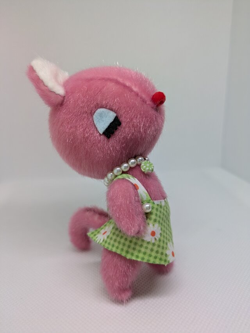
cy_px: 166
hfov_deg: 54.9
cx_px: 125
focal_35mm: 25
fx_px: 240
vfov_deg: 69.4
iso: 53
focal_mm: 5.43
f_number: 1.89
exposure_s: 1/137
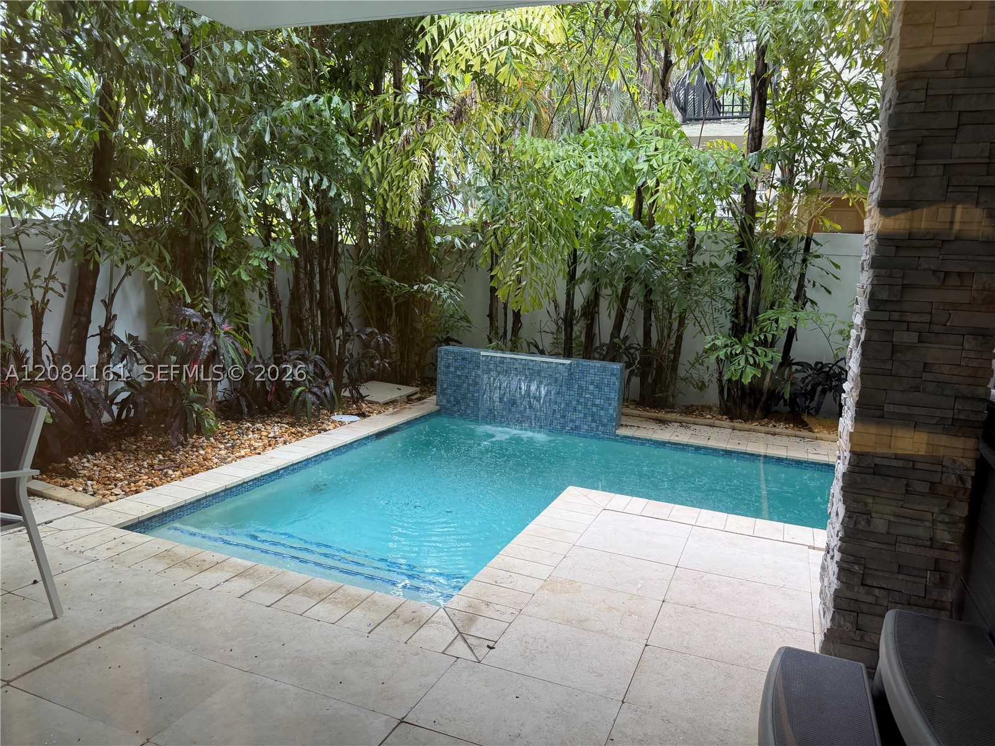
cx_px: 498
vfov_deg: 56.8
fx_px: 690
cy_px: 373
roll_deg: -2.7
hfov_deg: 71.6
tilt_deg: -8.7
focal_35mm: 24
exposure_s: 1/120
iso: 160
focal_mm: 6.76
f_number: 1.78
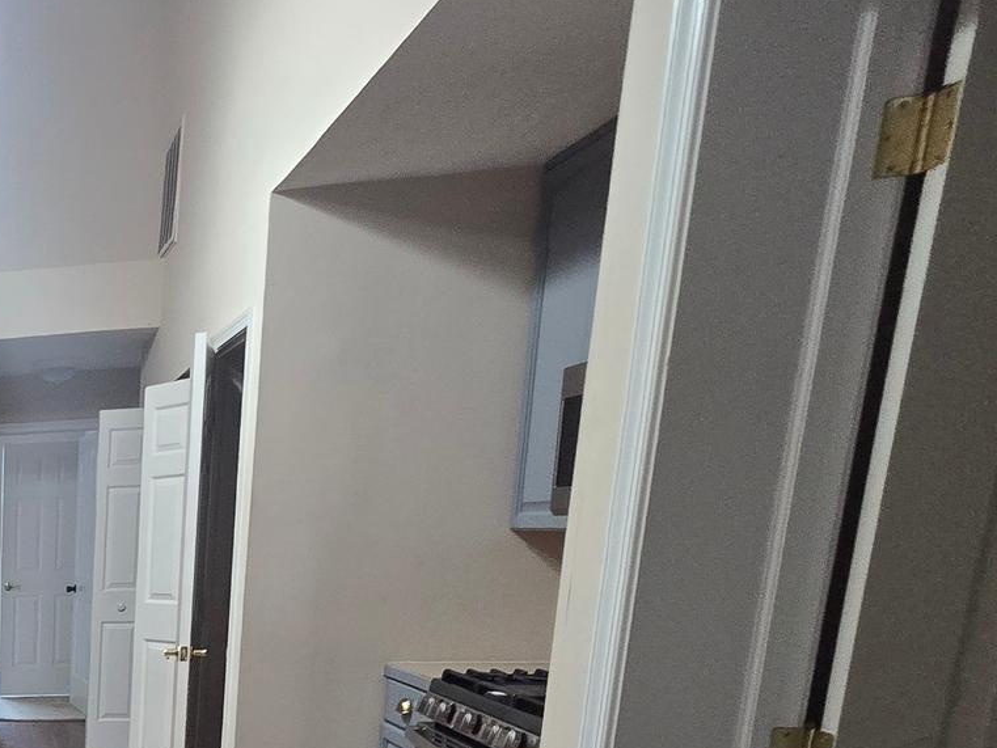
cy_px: 768
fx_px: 1008
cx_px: -292
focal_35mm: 35
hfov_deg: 35.8
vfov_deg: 36.2
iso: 320
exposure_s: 1/60
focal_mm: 2.2
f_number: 2.2
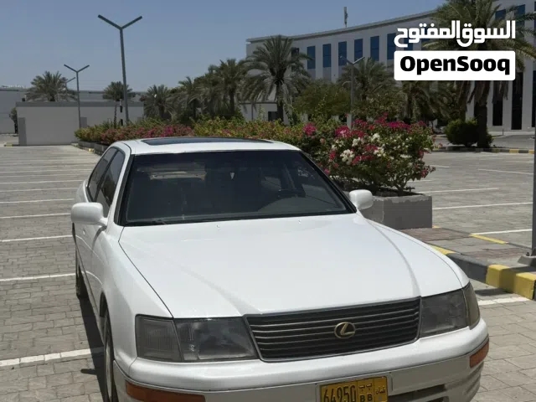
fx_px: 372
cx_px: 268
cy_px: 201
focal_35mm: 24
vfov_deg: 56.8
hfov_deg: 71.6
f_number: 1.78
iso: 80
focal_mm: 6.76
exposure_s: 1/14286
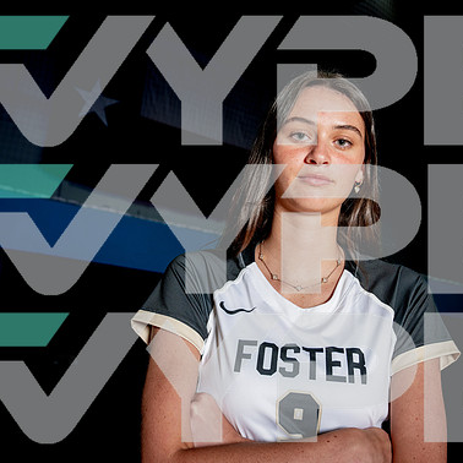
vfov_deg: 39.2
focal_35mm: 43
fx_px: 651
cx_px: 257
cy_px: 230
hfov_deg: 39.1
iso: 250
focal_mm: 32
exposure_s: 1/200
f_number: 5
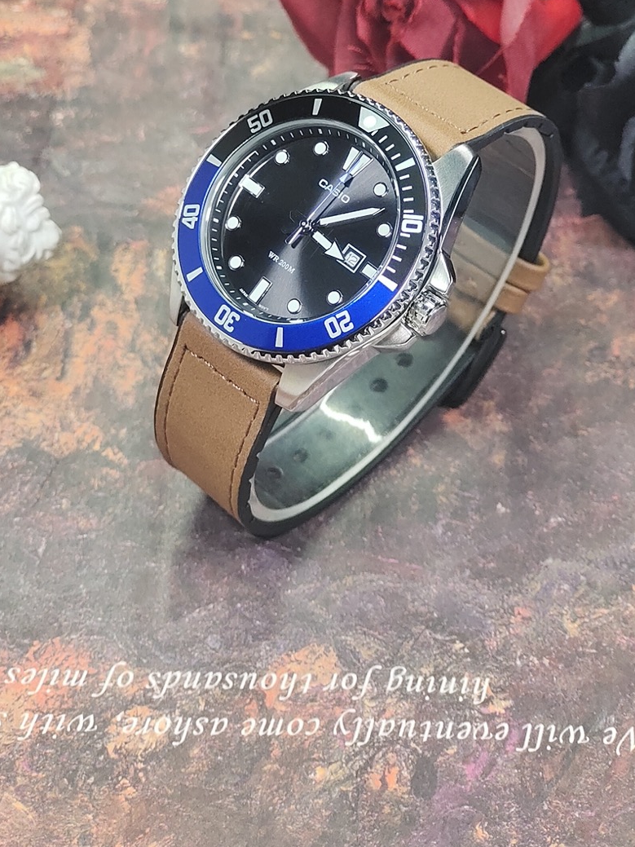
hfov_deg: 19.1
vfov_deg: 25.1
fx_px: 1884
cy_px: 253
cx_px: 329
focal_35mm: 77
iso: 97
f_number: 2.08
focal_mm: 7.55
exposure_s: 1/100
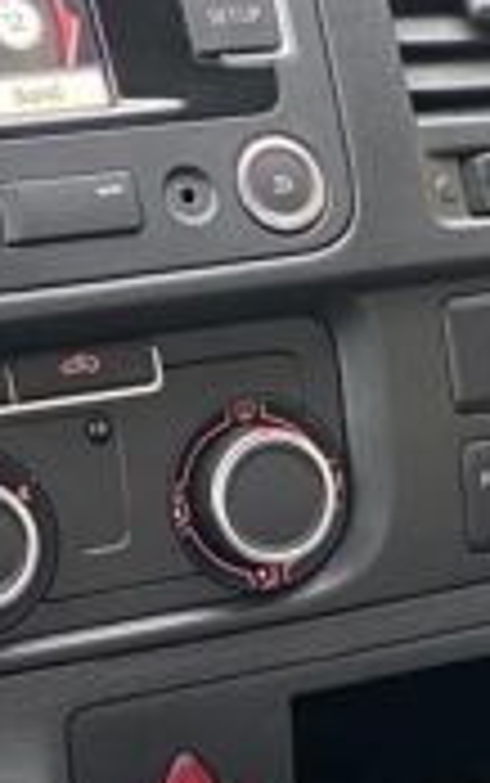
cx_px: 634
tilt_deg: -36.9
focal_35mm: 127
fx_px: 2709
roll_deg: -7.7
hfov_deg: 10.1
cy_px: 940
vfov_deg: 15.8
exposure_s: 1/50
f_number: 1.8
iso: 320
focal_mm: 4.25
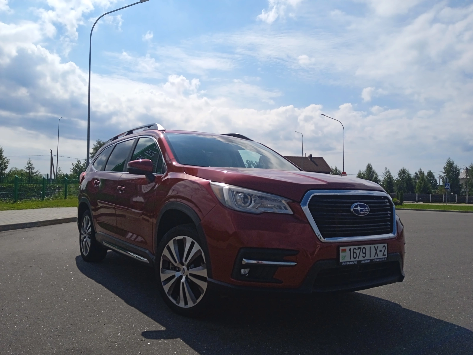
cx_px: 236
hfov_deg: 63.4
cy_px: 178
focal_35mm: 28
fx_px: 383
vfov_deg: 49.7
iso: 114
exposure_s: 1/2770
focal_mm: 3.43
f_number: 2.2
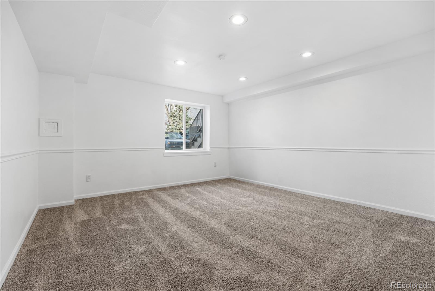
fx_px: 193
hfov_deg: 96.7
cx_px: 218
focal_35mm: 16
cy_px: 146
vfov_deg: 73.8
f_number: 8
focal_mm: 16
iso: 200
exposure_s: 1/125
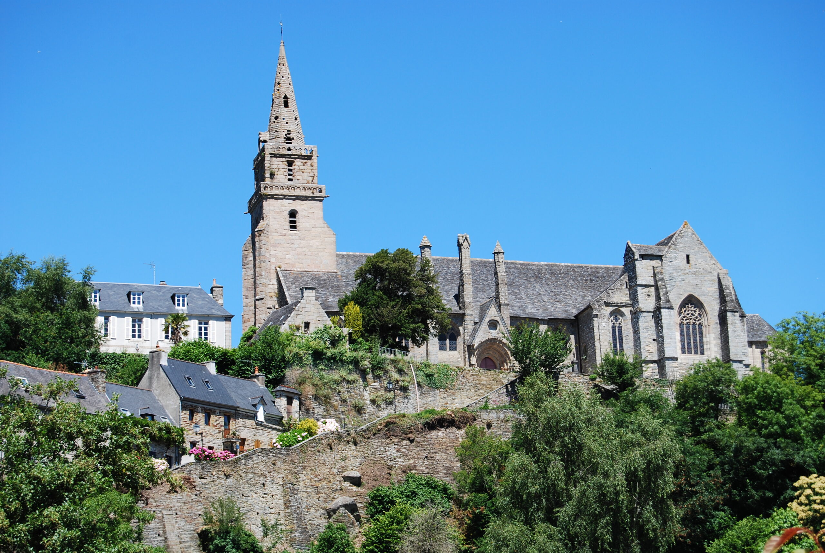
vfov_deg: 18.3
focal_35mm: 75
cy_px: 276
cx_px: 412
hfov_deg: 26.9
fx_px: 1722
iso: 100
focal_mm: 50
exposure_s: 1/200
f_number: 7.1
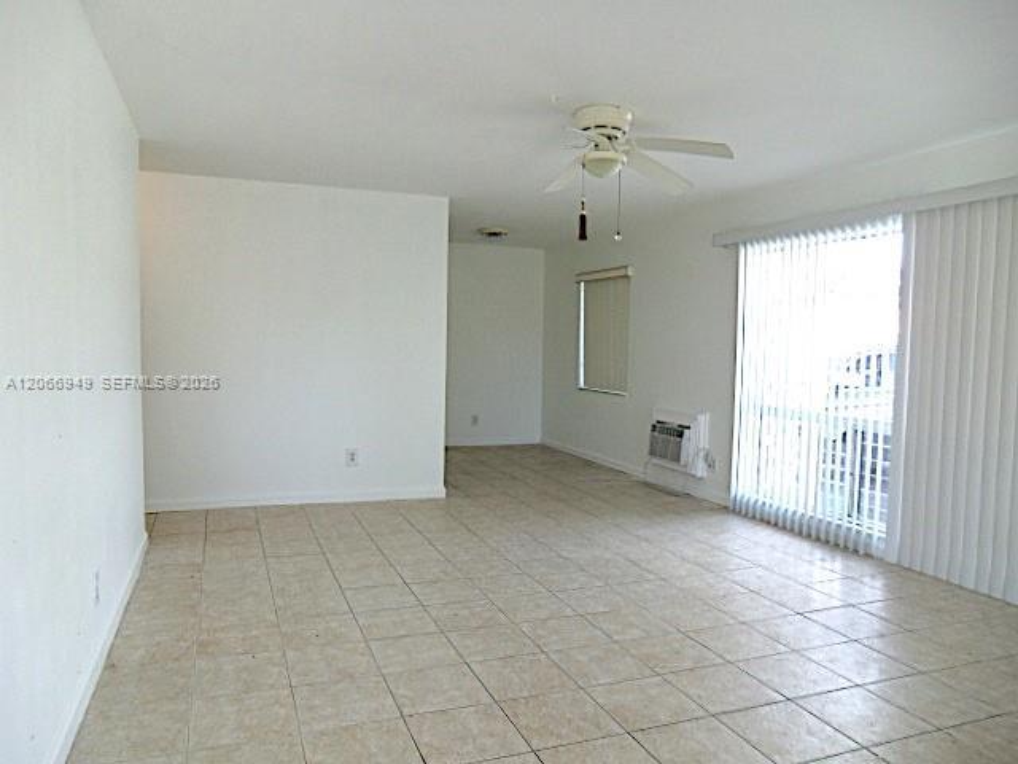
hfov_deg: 71.6
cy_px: 382
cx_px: 509
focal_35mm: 24
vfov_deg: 56.8
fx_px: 706
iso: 64
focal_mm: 4.3
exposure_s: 1/60
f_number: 3.2
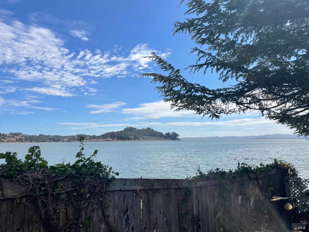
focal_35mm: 26
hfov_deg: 67.3
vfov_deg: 53.1
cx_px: 154
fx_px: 232
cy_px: 116
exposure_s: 1/6494
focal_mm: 4.2
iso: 32
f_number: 1.6
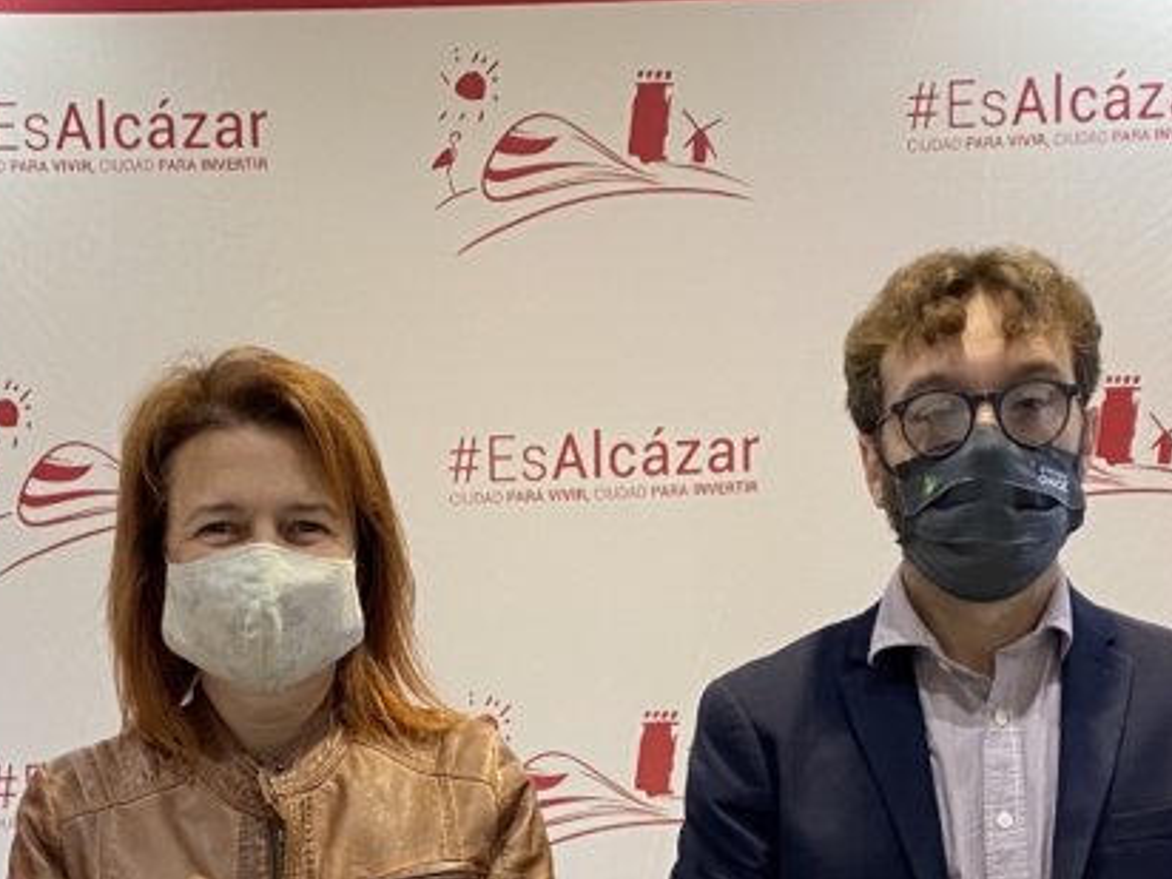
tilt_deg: -8.1
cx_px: 330
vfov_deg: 21.2
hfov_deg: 29.5
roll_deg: +1.3
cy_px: 1024
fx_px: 2201
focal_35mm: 65
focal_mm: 4.25
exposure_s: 1/50
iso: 80
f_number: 1.8
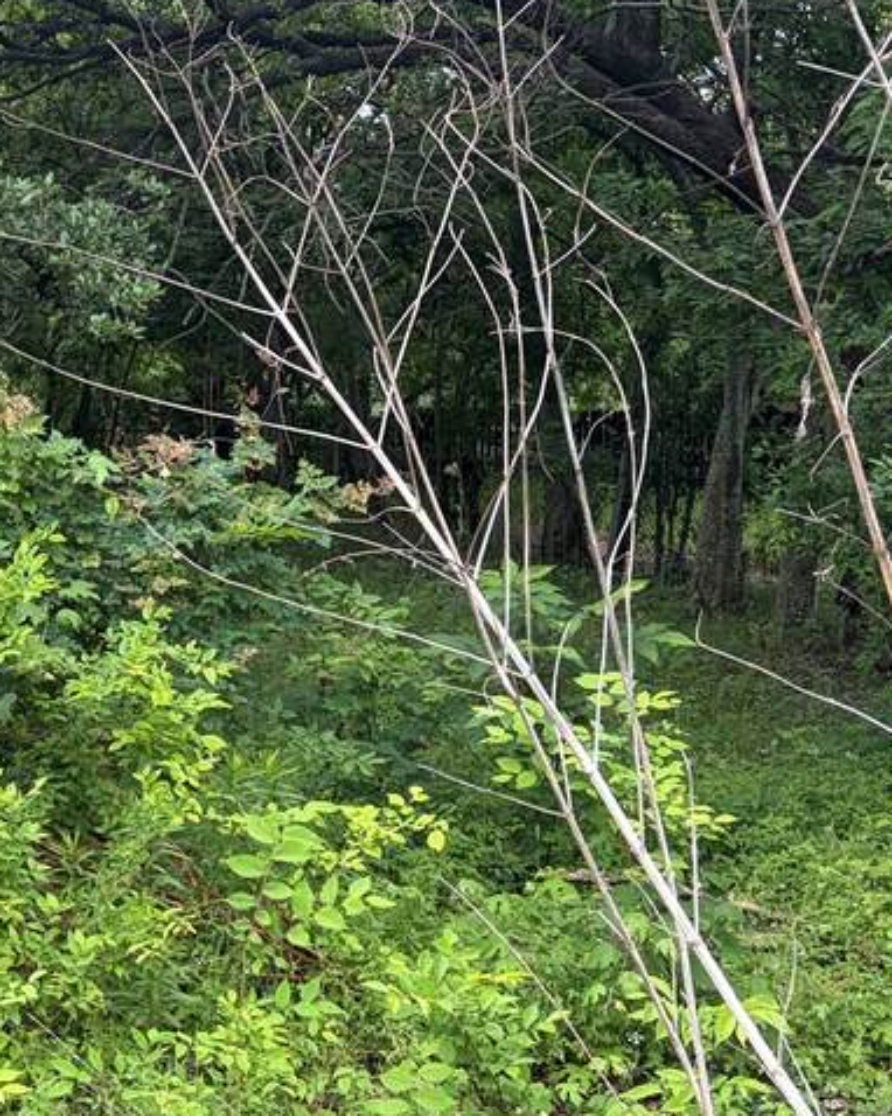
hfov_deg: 21.5
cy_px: 451
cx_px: -51
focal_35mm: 68
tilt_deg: -1.1
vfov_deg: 27.9
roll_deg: +0.0
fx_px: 2245
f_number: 1.6
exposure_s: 1/444
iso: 50
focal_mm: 5.96
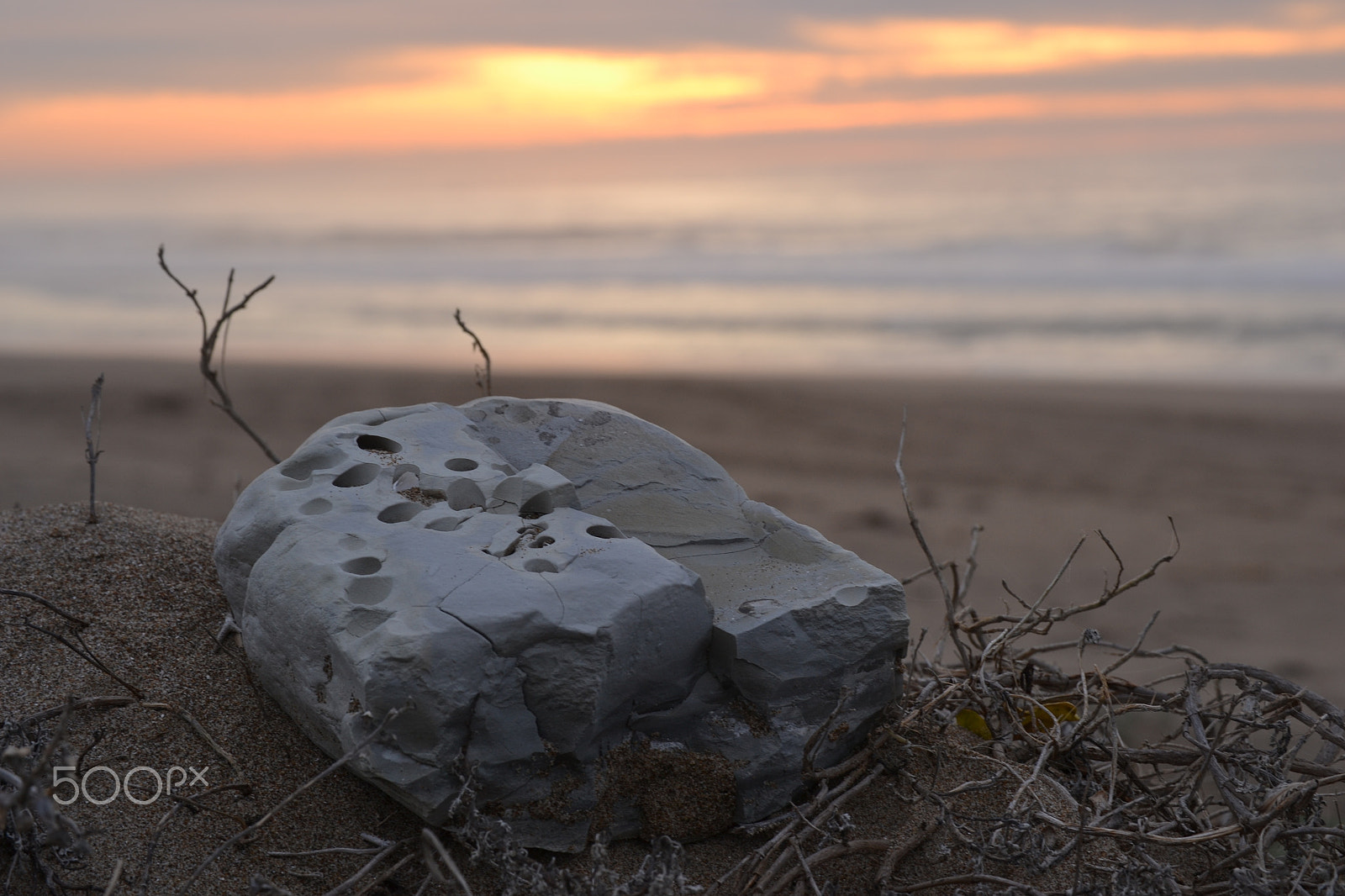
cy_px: 448
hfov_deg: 24.6
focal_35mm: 82
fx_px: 3081
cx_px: 672
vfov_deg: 16.5
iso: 100
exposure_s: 1/80
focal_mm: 55
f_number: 9
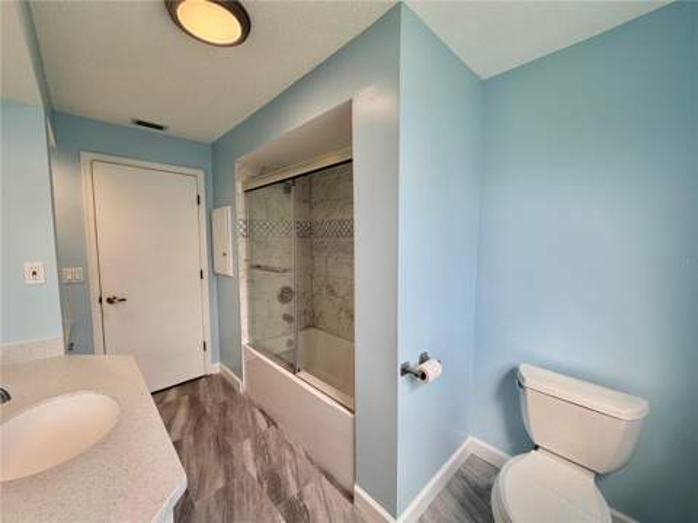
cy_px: 262
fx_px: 282
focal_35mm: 14
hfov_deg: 102.1
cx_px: 349
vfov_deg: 85.7
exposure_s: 1/120
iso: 32
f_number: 2.2
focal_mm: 2.22
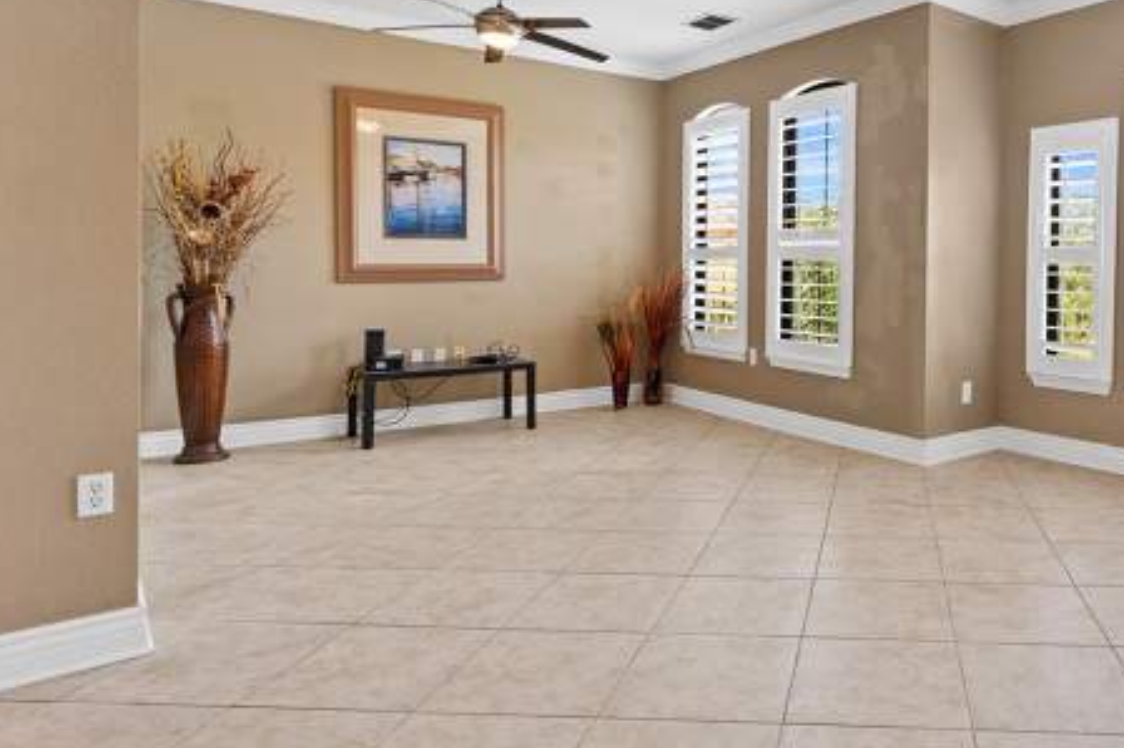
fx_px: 780
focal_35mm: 25
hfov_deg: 66.6
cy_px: 272
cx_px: 858
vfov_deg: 50.6
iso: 400
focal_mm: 14
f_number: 8
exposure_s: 1/5
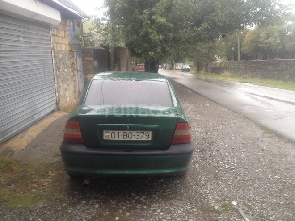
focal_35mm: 35
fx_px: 298
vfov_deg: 40.7
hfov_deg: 52.6
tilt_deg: -13.4
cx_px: 148
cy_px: 110
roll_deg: +2.9
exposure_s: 1/60
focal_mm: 4.28
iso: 50
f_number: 2.4
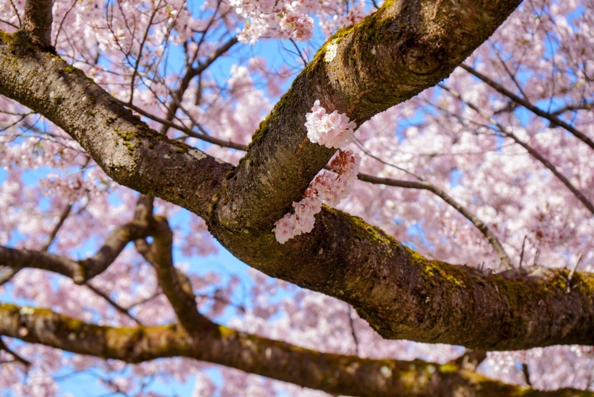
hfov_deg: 22.6
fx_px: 1486
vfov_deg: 15.2
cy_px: 198
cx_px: 297
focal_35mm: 90
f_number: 3.5
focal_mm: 60
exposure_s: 1/2000
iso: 320
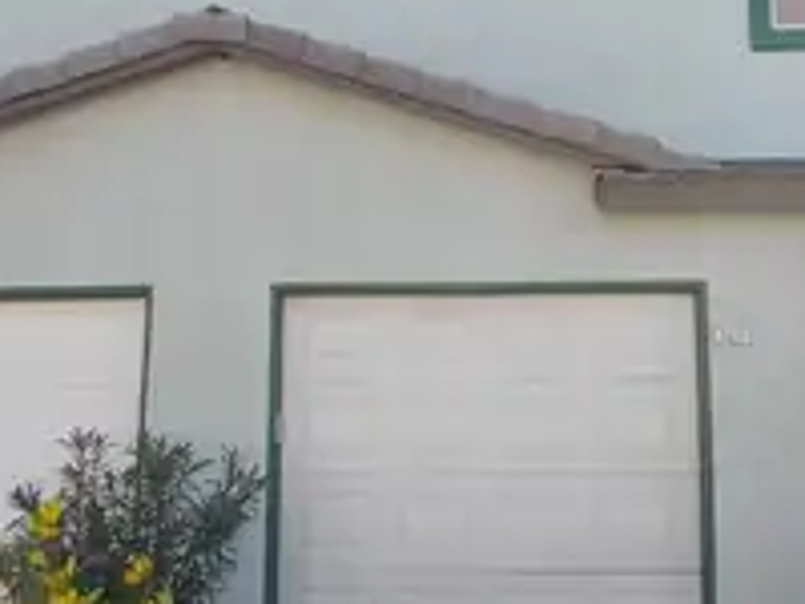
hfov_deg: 36.7
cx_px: 479
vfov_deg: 28.0
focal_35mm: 52
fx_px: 1209
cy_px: 242
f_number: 3.2
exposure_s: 1/200
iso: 80
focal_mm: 4.6
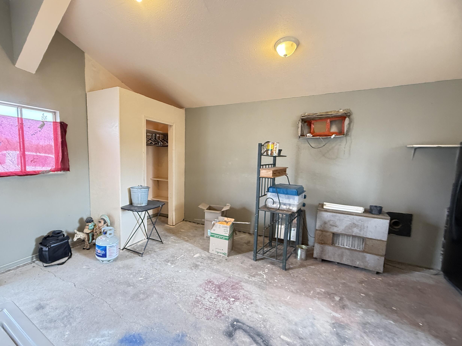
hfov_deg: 89.9
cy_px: 182
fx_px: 227
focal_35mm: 17
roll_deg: -1.7
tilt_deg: -6.5
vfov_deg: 74.7
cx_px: 185
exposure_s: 1/60
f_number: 2.2
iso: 500
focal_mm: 2.22
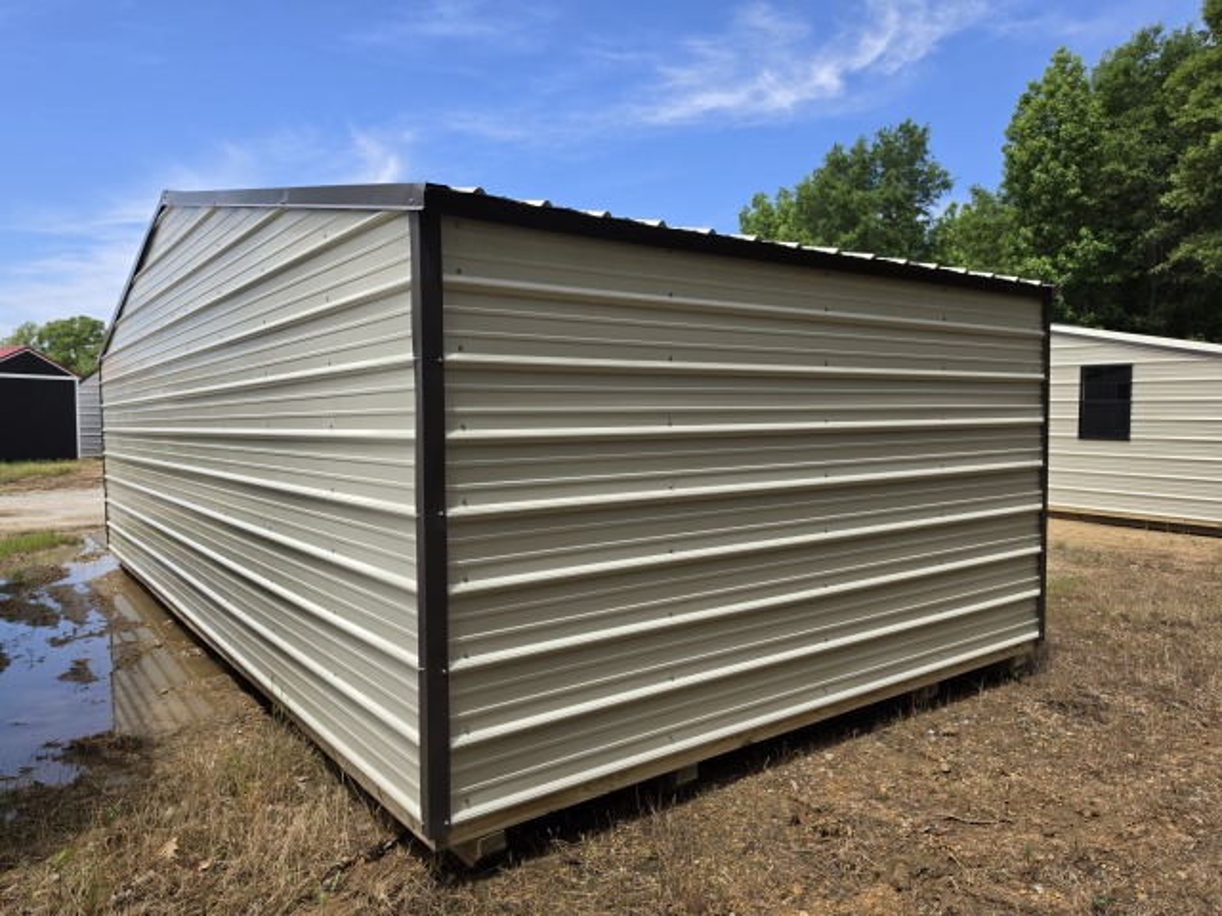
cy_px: 458
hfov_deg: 73.9
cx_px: 611
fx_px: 812
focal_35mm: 23
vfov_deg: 58.9
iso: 64
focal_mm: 6.5
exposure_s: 1/4887
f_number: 1.4
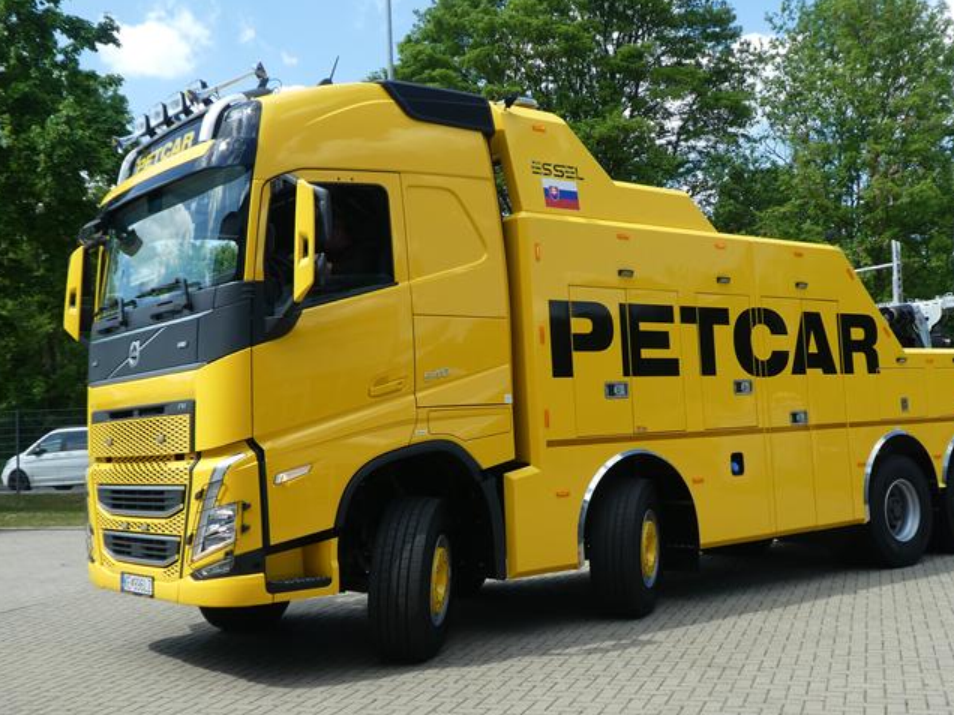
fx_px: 1075
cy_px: 373
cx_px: 520
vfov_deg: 36.8
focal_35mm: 39
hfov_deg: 47.8
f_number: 3.5
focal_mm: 5.4
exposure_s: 1/400
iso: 80
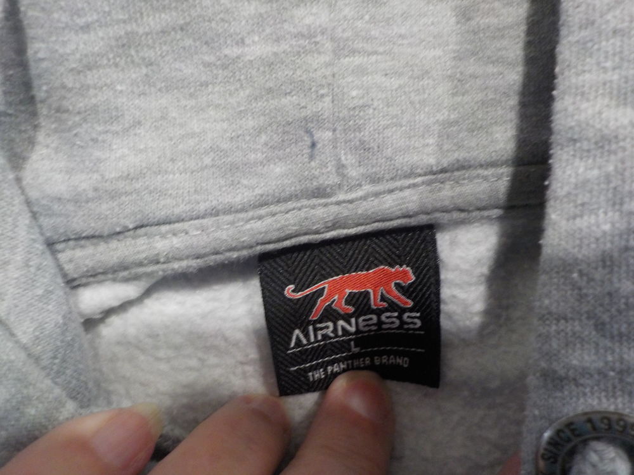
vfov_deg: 46.8
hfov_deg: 60.0
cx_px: 317
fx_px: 549
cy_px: 238
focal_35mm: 30
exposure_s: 1/25
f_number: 3.3
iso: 400
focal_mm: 4.1
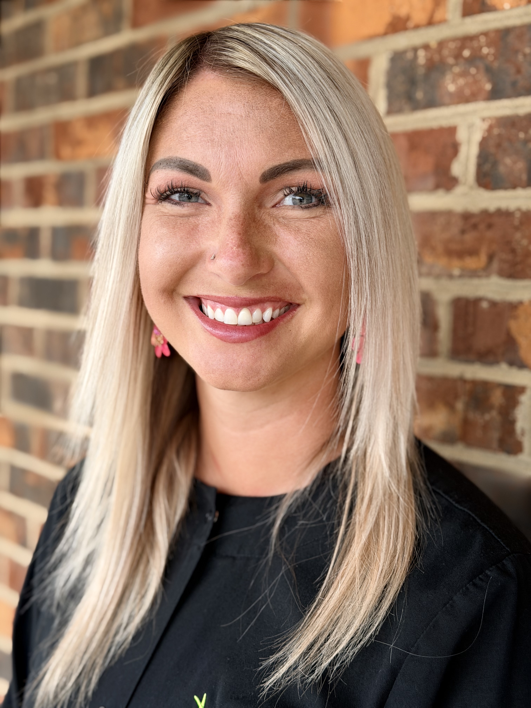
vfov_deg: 39.7
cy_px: 354
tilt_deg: -4.2
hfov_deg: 30.3
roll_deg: -1.4
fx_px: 982
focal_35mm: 48
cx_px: 266
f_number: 1.78
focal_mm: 6.76
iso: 50
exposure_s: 1/128
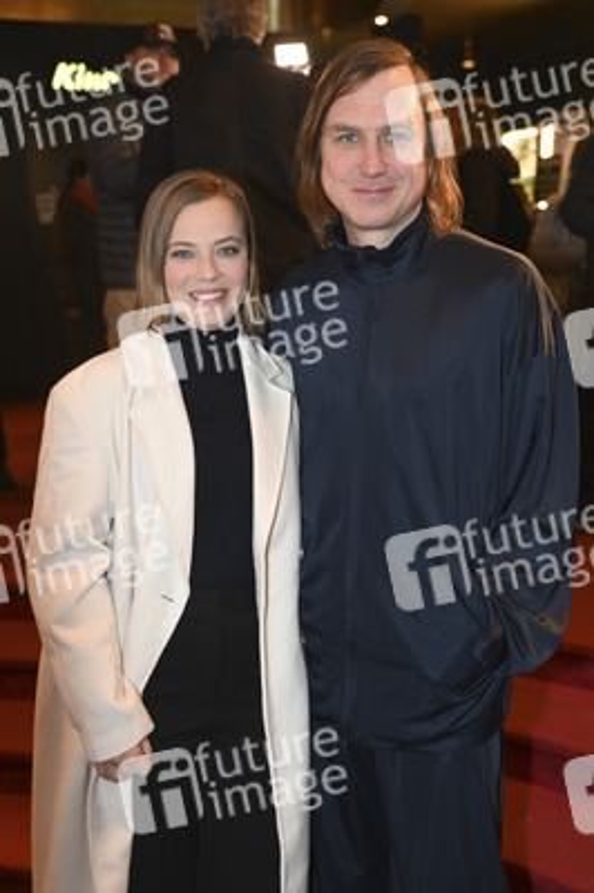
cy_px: 446
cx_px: 297
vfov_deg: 47.4
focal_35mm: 41
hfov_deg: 32.6
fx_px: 1016
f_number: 2.8
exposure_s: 1/200
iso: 1000
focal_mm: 41
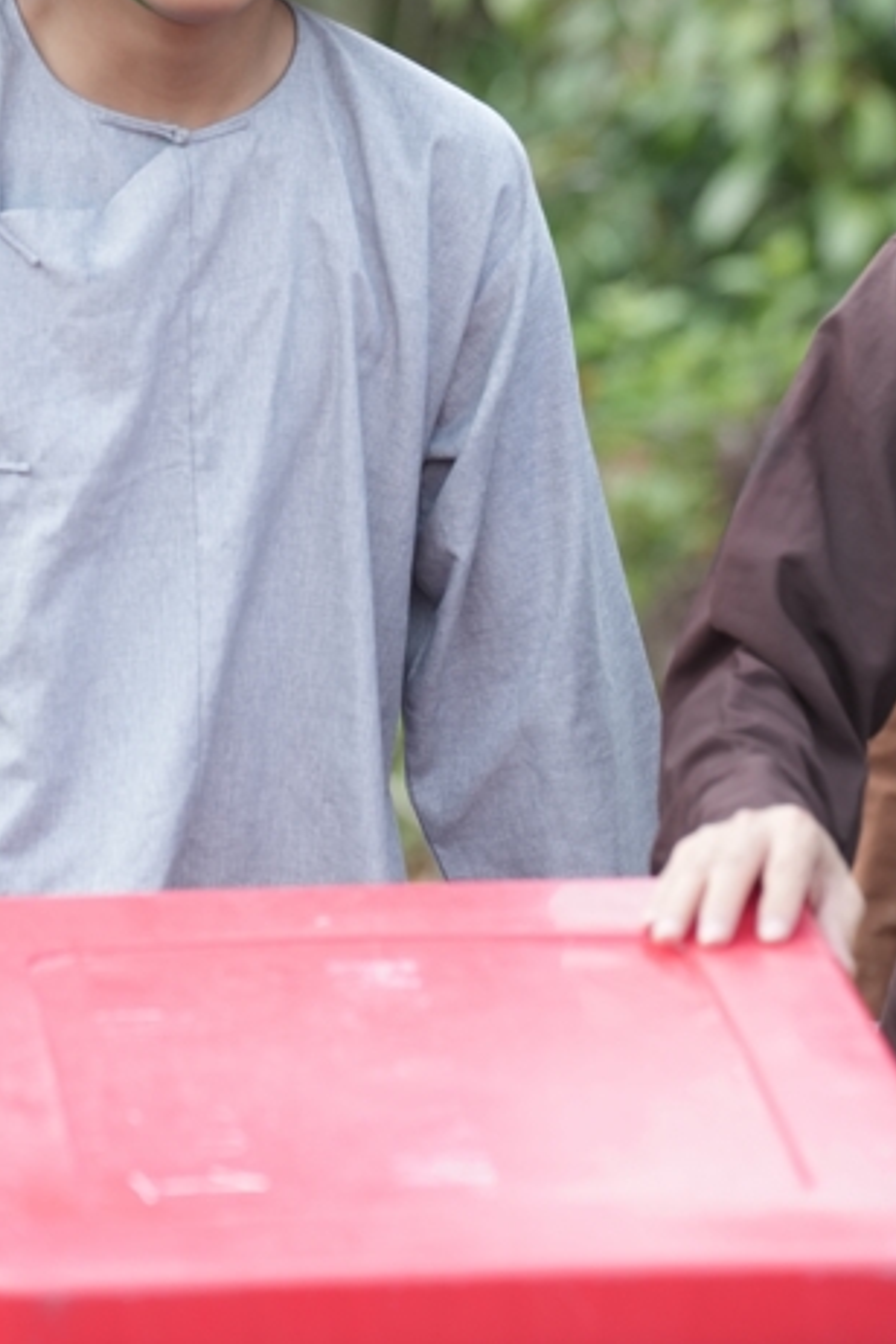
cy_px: 464
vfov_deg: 8.4
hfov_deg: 5.6
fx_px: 9146
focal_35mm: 245
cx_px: 233
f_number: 3.2
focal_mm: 116
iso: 500
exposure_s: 1/1000
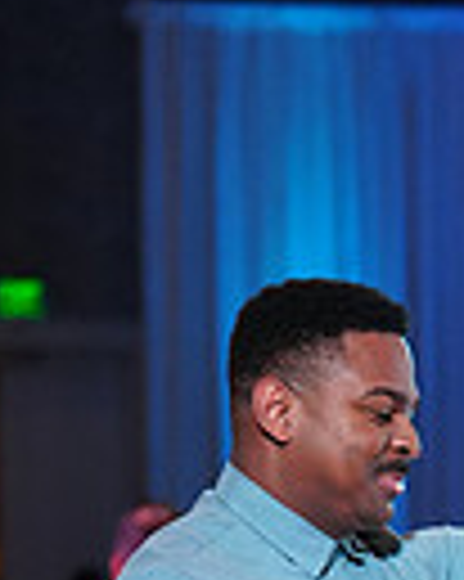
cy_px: 1016
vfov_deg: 6.0
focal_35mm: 317
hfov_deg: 4.9
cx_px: 633
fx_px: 5448
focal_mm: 75
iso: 1600
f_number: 2.8
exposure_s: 1/500
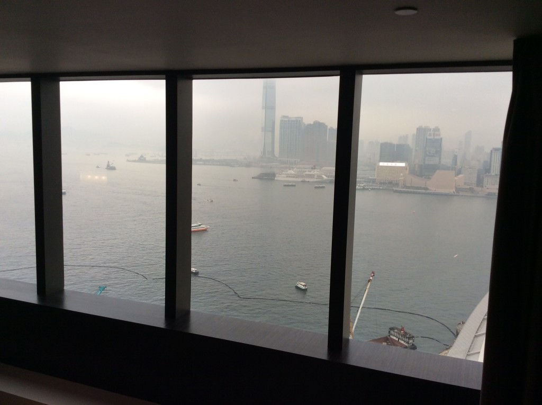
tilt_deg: -9.2
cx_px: 271
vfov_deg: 44.1
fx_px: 500
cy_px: 202
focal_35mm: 32
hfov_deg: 56.9
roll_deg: -0.6
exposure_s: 1/50
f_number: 2.4
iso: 50
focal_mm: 3.3
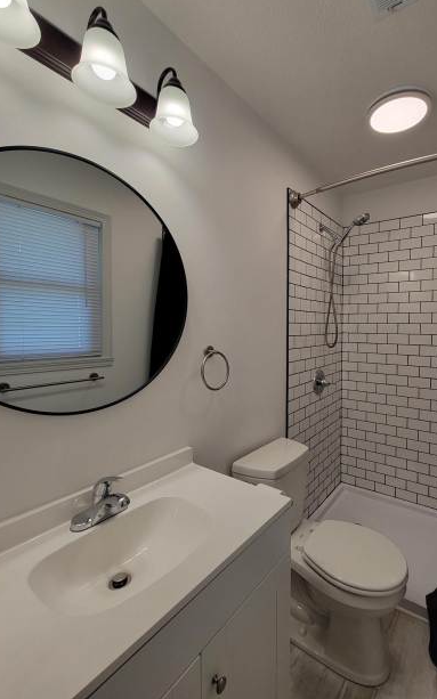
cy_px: 332
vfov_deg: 101.4
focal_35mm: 15
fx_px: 286
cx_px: 273
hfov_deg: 73.5
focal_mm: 2.2
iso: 64
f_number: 2.2
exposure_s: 1/120
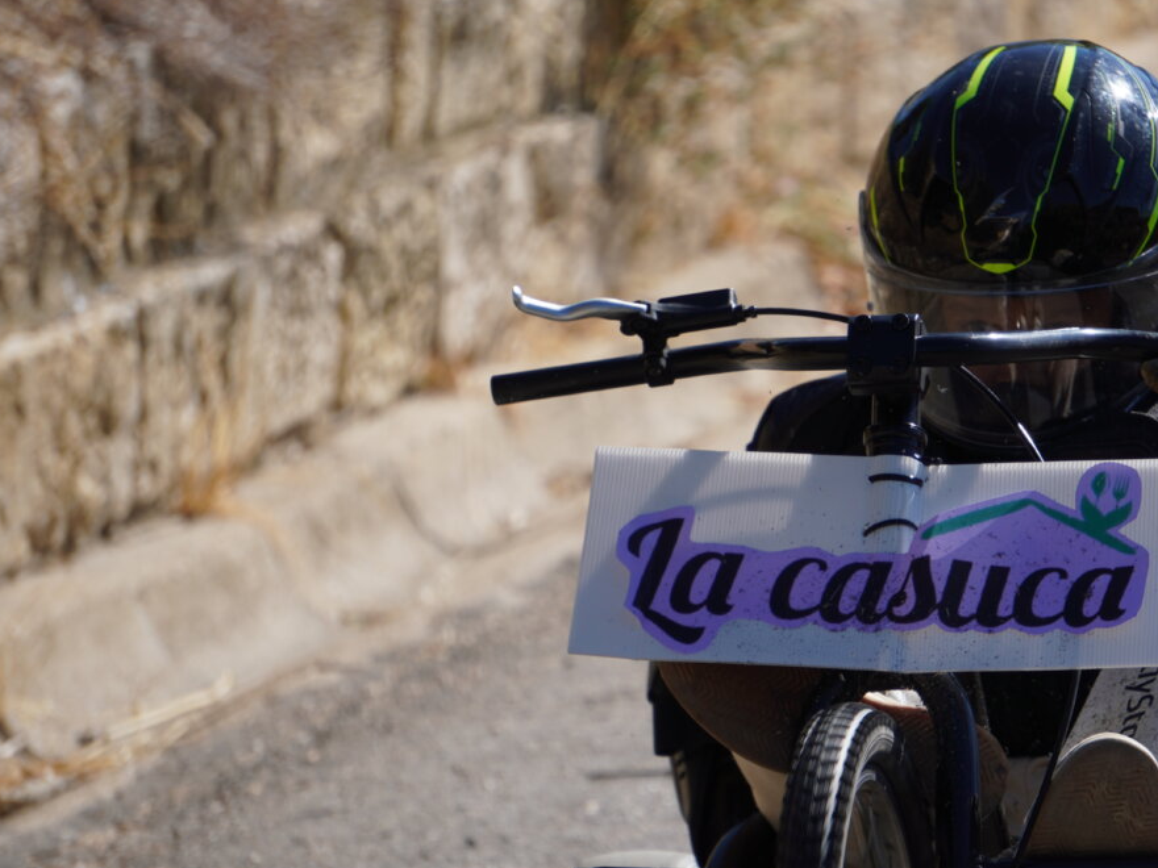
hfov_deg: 5.1
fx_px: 13047
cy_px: 491
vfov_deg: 3.8
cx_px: 821
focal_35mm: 390
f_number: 6.3
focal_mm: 186
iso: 100
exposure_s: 1/400
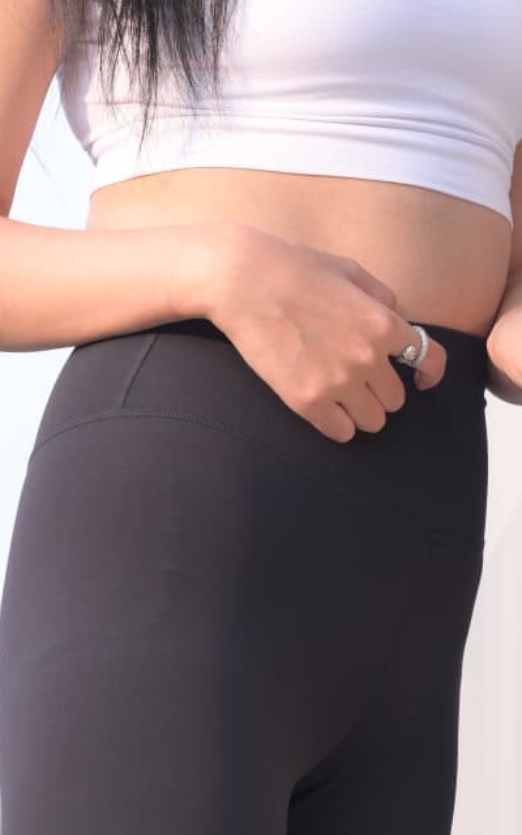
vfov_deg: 7.0
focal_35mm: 301
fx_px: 6851
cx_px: 359
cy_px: 250
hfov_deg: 4.4
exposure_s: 1/250
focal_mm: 105
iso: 200
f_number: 4.5
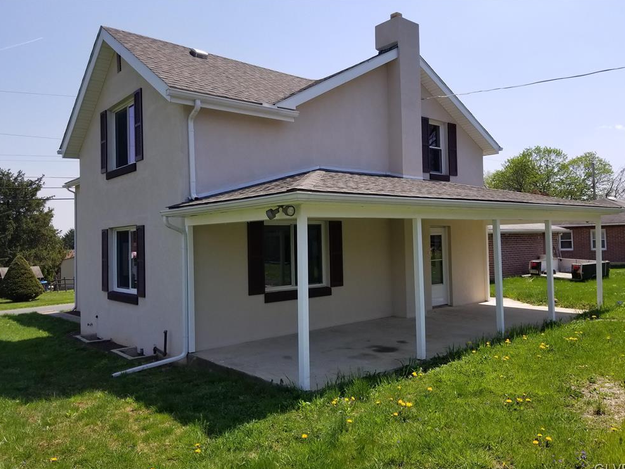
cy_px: 240
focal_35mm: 27
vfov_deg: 51.4
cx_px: 310
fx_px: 488
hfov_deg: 65.3
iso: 50
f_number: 1.7
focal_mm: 4.25
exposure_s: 1/2208
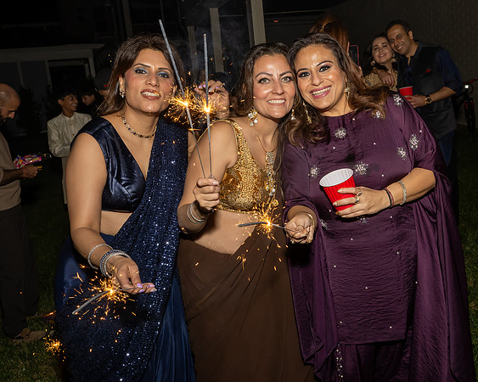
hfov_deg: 48.7
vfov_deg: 40.1
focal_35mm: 37
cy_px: 181
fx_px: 524
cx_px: 290
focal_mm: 20
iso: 640
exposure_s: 1/250
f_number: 8
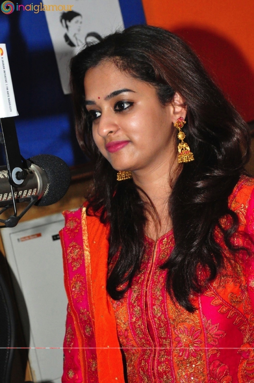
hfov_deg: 13.8
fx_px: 1050
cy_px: 192
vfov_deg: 20.6
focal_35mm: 99
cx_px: 127
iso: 3200
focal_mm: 66
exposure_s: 1/125
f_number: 7.1
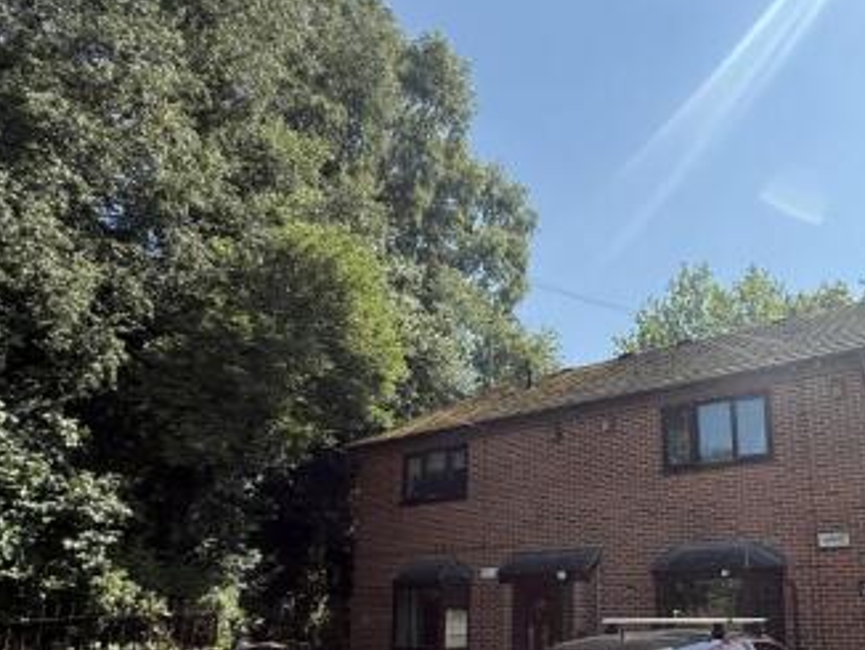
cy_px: 466
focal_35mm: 25
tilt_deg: +10.5
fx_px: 625
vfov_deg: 53.1
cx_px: 678
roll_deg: +2.5
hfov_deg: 64.0
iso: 64
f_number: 2.2
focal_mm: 2.22
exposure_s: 1/928
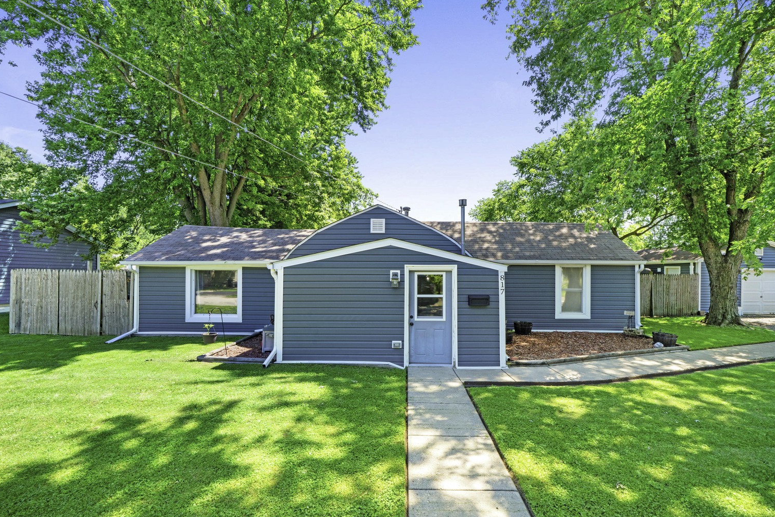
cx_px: 412
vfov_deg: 81.2
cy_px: 272
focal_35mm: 14
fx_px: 301
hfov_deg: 104.1
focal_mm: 13
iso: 400
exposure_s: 1/50
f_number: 14
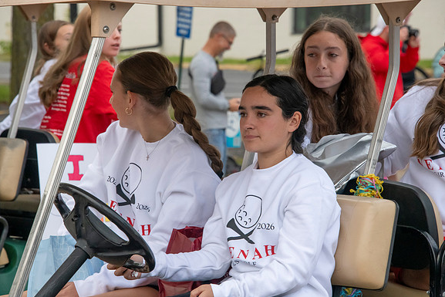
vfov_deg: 6.5
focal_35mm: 211
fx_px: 2609
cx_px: 223
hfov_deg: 9.8
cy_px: 148
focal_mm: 210
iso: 3200
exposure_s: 1/500
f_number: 11
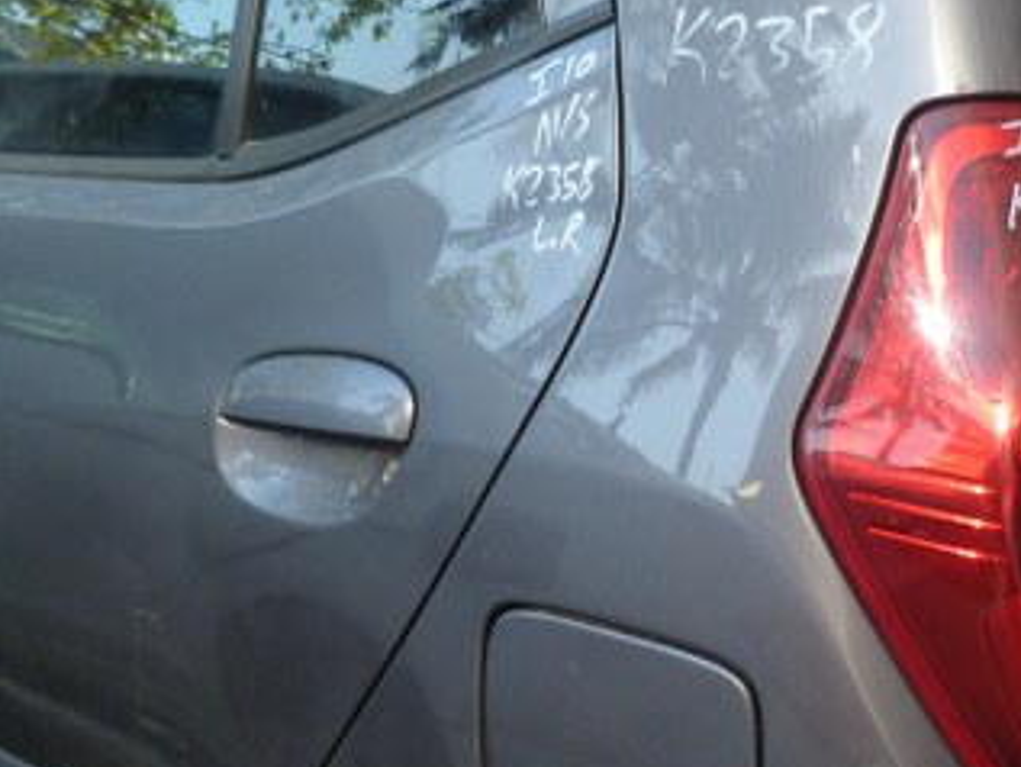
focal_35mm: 63
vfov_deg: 23.3
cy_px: 416
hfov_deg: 30.6
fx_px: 1859
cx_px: 615
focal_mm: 4.5
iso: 125
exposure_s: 1/125
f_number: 2.8
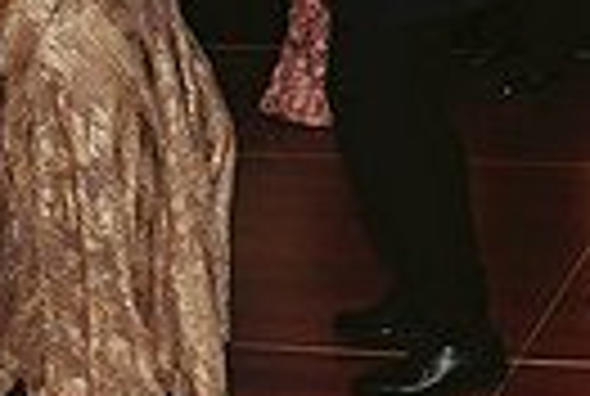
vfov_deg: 12.4
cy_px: -178
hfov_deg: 17.7
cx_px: 820
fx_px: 1741
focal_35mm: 106
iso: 800
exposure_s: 1/125
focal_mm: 24
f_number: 2.8
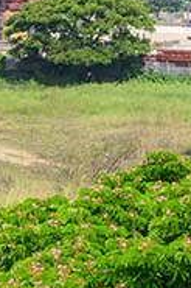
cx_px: -82
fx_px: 2902
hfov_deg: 3.8
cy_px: 104
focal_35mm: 364
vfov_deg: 5.7
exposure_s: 1/640
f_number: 11
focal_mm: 70
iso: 450
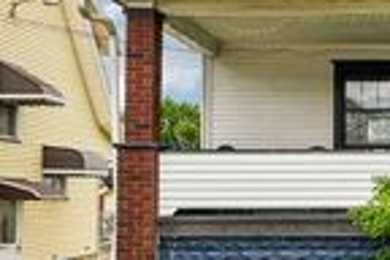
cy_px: -42
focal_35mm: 67
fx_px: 722
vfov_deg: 19.4
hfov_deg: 26.9
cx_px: 460
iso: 1000
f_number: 8
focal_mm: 19.2
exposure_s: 1/2000
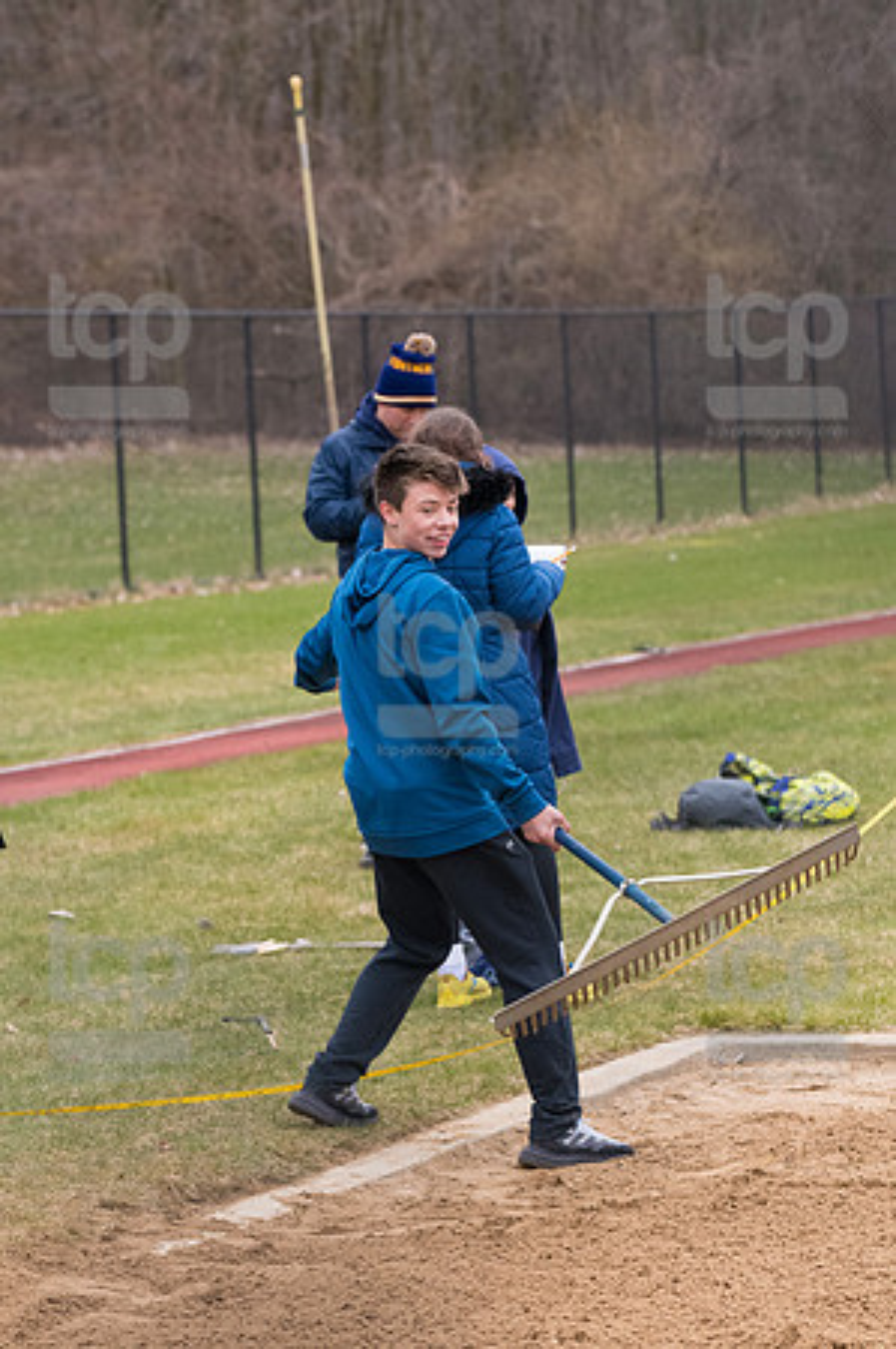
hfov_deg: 8.7
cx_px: 448
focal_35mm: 157
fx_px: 5874
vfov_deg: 13.1
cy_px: 674
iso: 2000
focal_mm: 105
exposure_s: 1/2000
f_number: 4.5
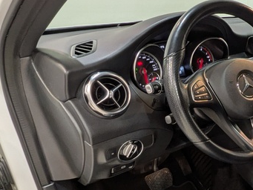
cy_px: 141
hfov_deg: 39.4
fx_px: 307
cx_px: 254
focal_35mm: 42
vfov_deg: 33.7
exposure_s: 1/24
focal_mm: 1.83
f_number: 2.2
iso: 54
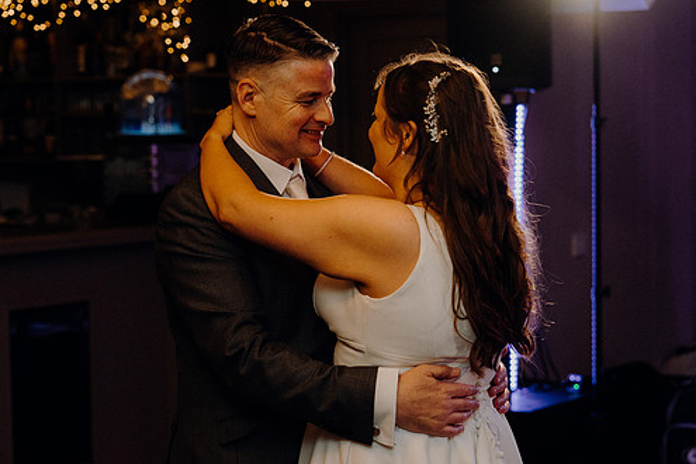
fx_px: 1585
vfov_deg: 16.7
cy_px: 237
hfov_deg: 24.8
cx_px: 373
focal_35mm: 82
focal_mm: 70
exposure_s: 1/160
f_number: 3.5
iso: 2500
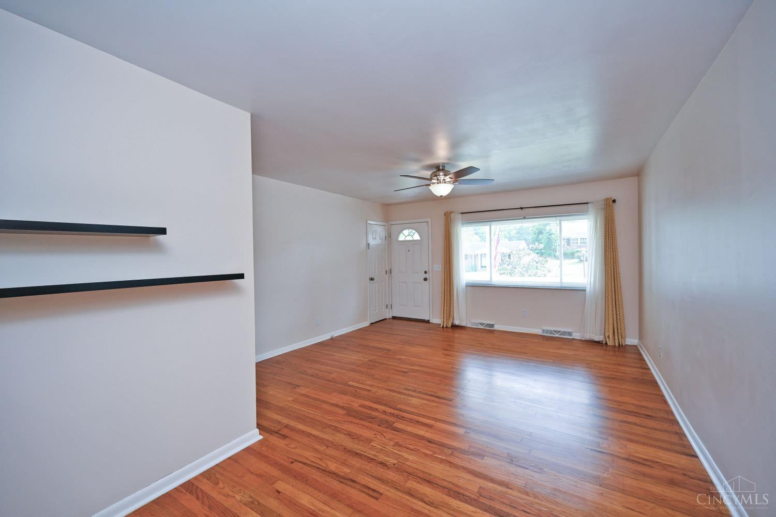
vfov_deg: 81.2
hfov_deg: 104.3
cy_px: 258
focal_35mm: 14
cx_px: 388
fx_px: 302
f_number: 4.5
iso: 200
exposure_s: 1/80
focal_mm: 14
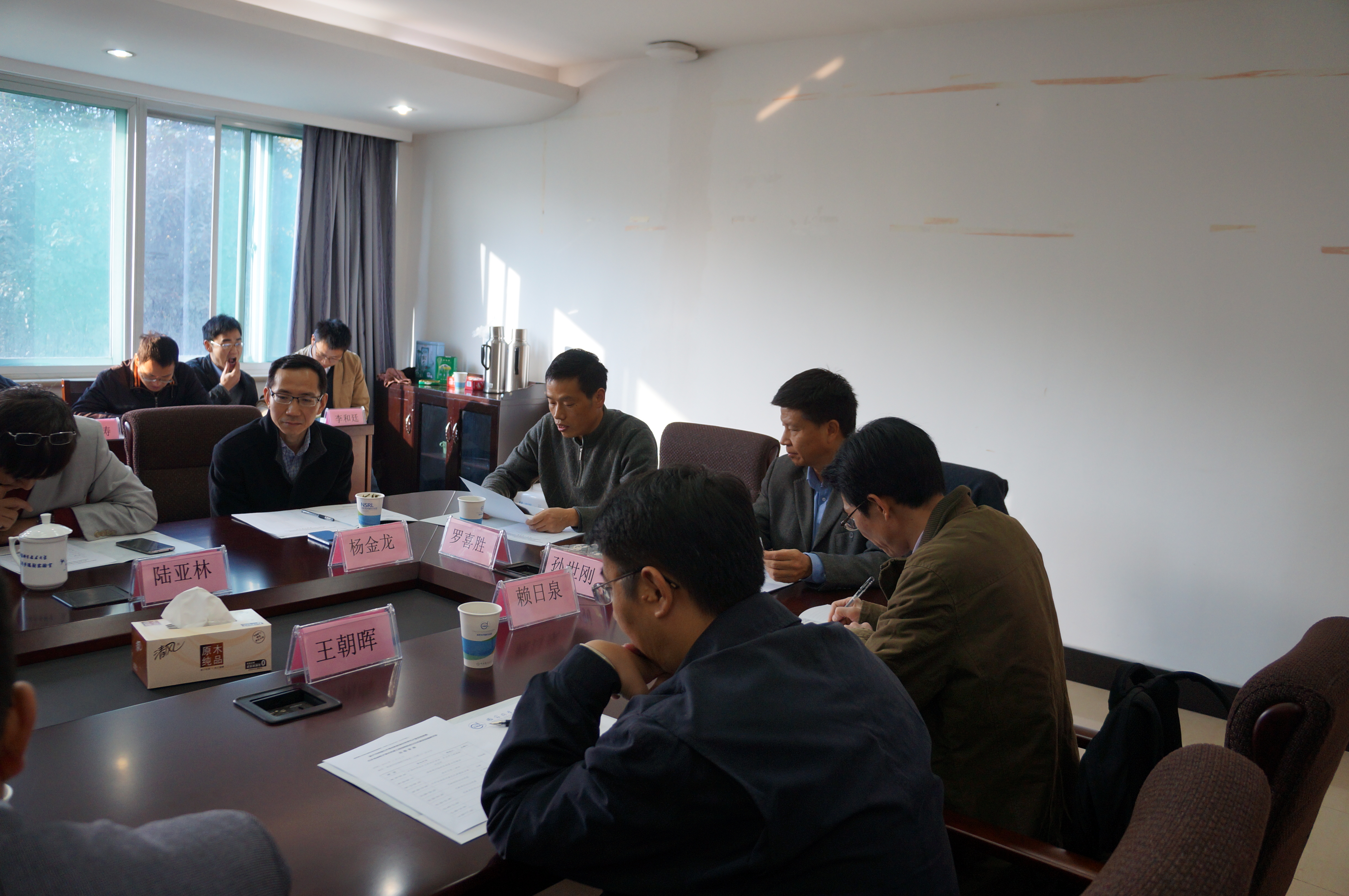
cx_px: 674
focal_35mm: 27
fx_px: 1011
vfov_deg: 47.8
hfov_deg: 67.4
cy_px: 448
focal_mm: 18
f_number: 4
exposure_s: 1/100
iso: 320
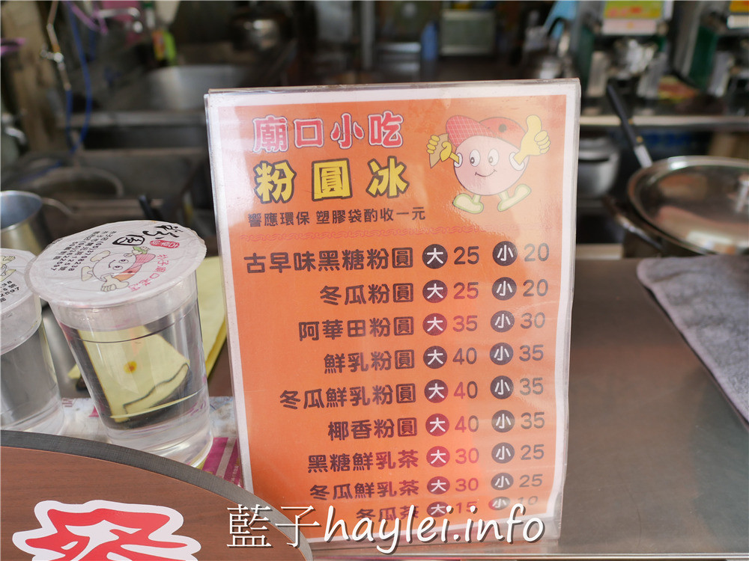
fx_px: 649
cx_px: 374
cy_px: 280
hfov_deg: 60.0
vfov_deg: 46.8
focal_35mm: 30
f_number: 2.5
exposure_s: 1/200
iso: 200
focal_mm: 15
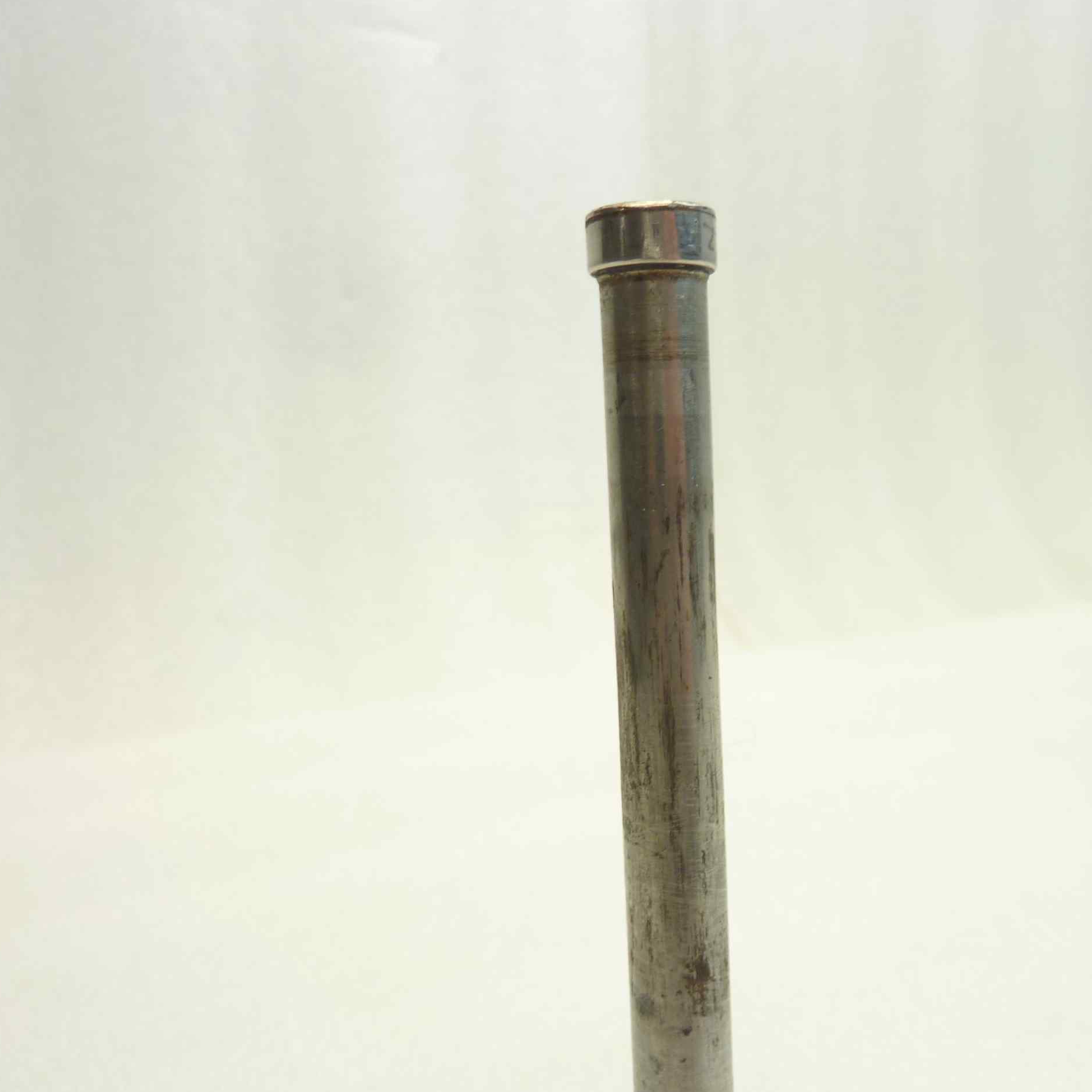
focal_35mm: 30
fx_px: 1071
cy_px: 544
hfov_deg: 53.4
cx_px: 687
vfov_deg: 54.0
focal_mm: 4.1
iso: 80
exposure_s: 1/20
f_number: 3.3
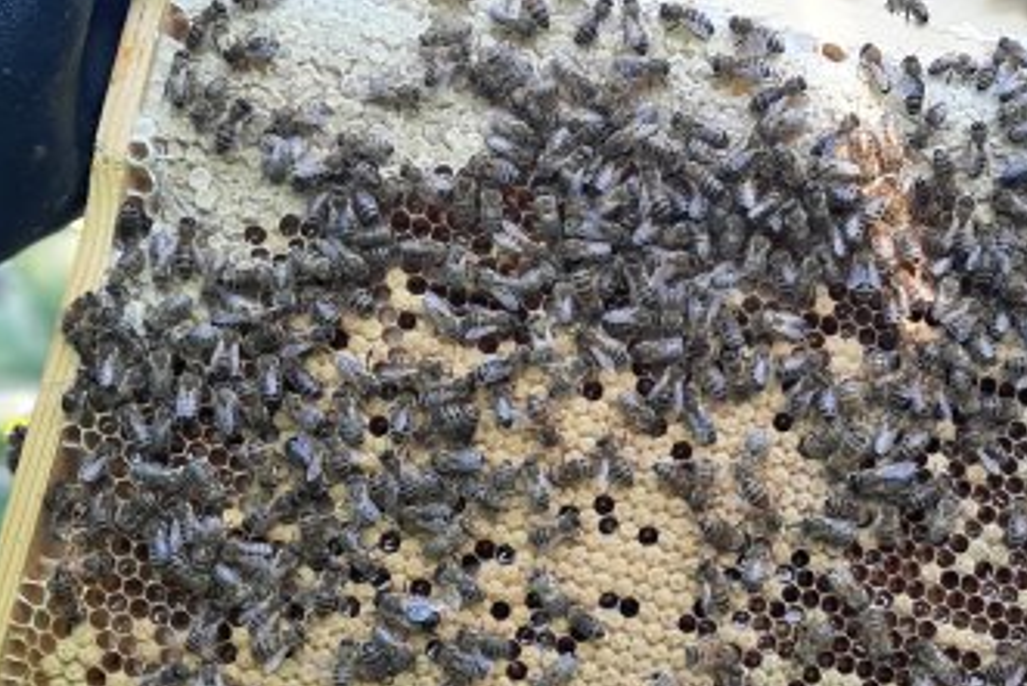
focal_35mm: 50
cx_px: 742
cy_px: 411
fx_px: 1427
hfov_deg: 38.8
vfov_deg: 27.0
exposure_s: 1/213
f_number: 1.7
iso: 40
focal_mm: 3.93
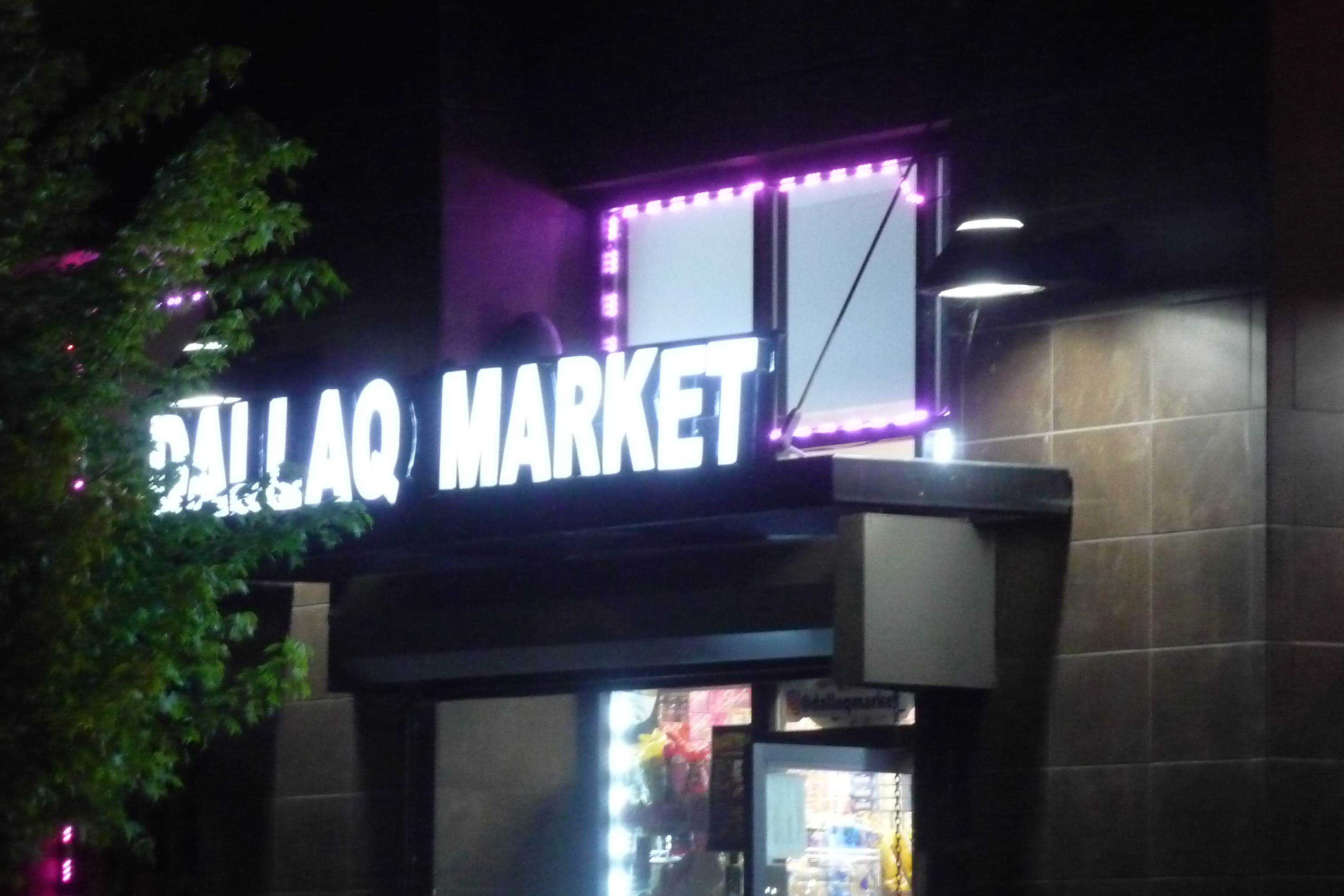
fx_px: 6832
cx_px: 671
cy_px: 429
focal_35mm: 183
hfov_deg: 11.2
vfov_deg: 7.5
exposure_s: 1/10
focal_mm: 27.1
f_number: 4.8
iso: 800
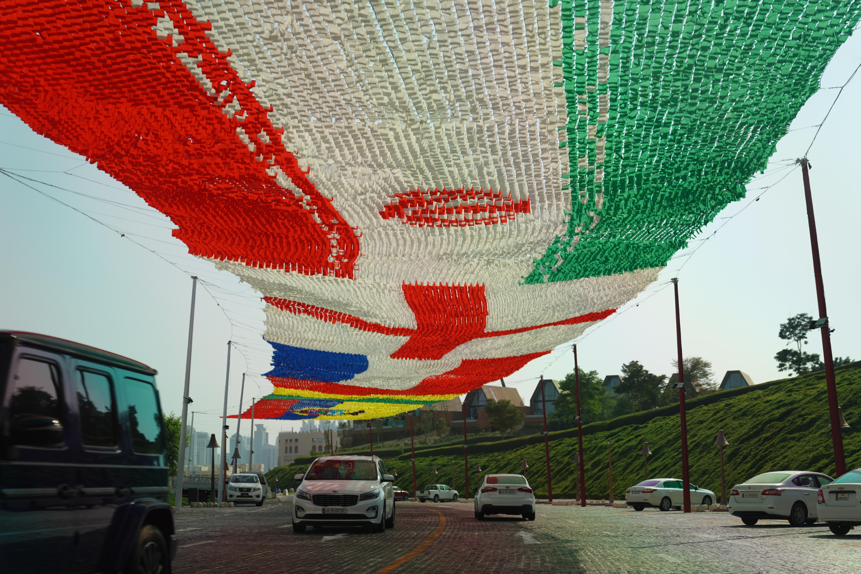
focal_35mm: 49
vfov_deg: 27.5
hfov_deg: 40.3
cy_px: 287
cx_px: 430
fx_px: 1172
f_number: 2.8
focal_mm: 49
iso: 100
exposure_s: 1/320
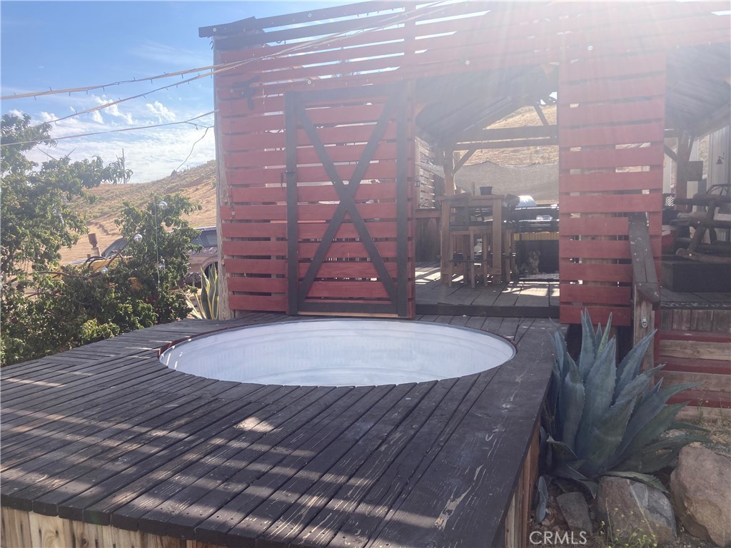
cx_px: 366
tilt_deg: -4.6
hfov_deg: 63.4
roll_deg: -0.1
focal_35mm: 28
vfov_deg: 49.7
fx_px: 591
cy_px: 274
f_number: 1.8
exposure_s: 1/1171
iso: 20
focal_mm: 3.99
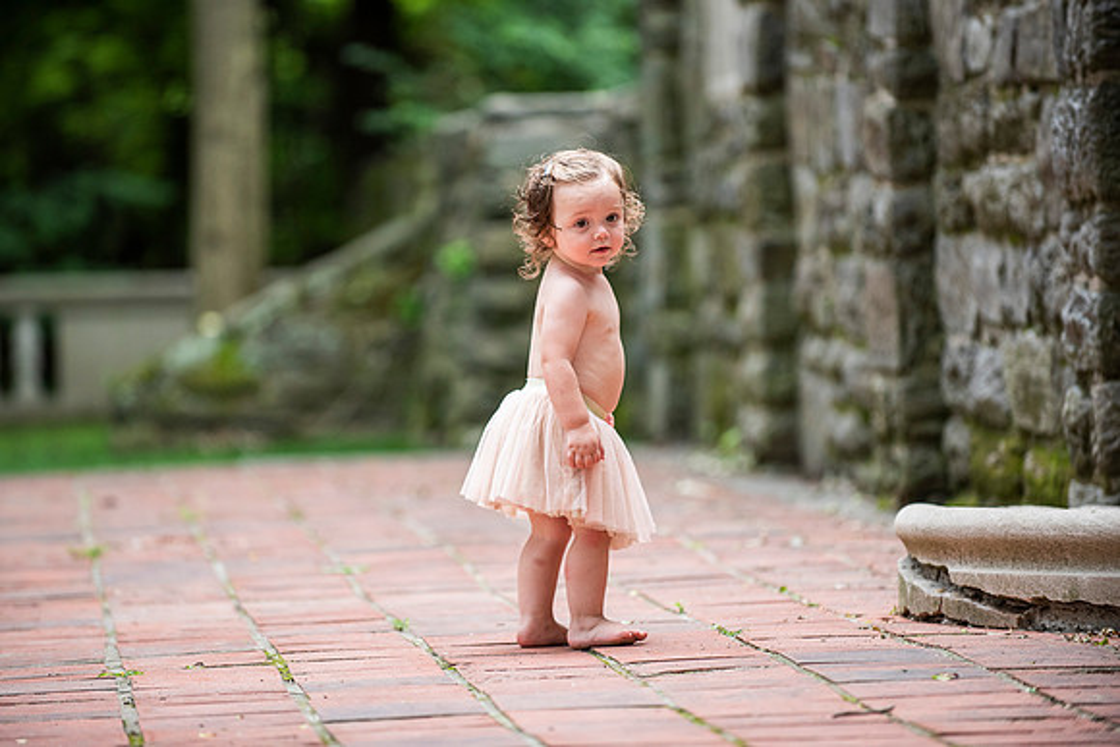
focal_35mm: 210
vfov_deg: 6.5
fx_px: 6546
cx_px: 531
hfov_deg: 9.8
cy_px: 354
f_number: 2.8
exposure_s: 1/1250
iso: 640
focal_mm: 200
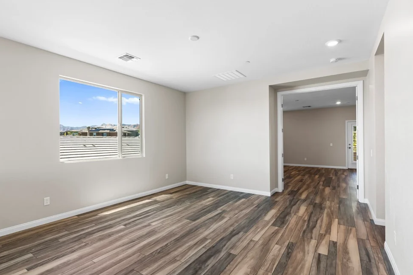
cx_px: 196
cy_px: 142
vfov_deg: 67.4
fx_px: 207
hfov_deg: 89.9
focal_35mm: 18
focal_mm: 17
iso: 400
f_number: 8
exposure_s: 1/25
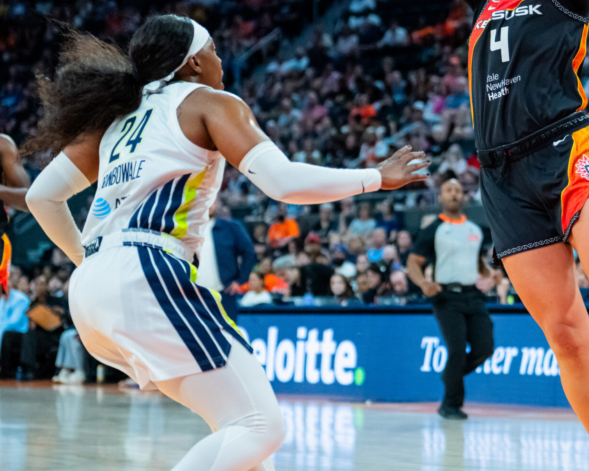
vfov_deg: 11.3
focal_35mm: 136
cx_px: 512
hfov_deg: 14.0
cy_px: 179
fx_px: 2370
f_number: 2.8
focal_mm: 70
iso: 4000
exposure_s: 1/1600
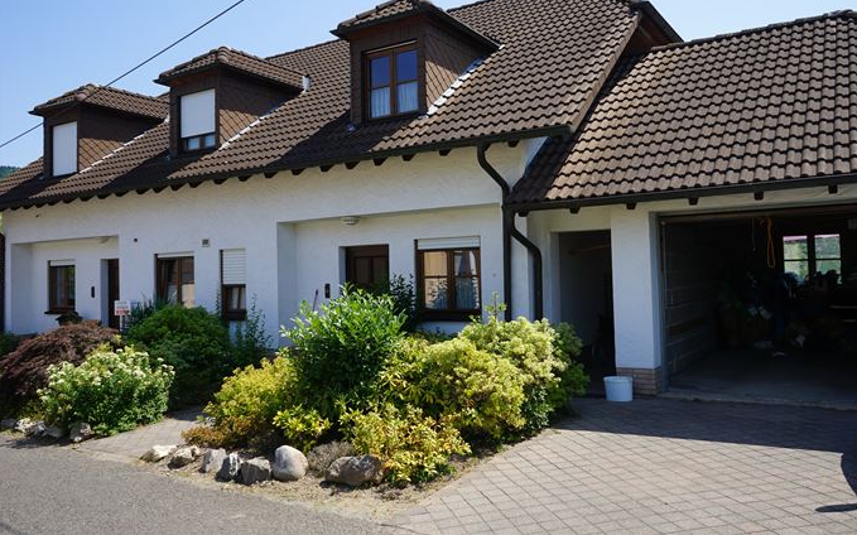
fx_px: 677
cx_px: 432
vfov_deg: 43.1
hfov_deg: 64.6
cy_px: 246
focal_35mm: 29
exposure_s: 1/100
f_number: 10
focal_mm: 28
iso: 100
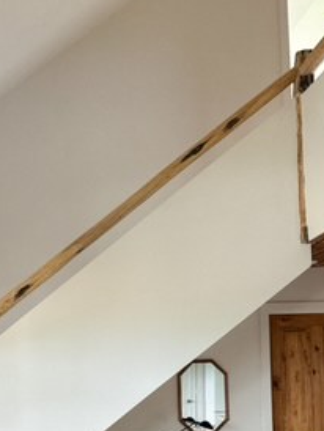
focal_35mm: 56
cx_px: 20
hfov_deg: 25.2
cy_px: 365
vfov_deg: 33.0
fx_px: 698
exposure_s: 1/120
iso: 200
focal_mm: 6.86
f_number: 1.8
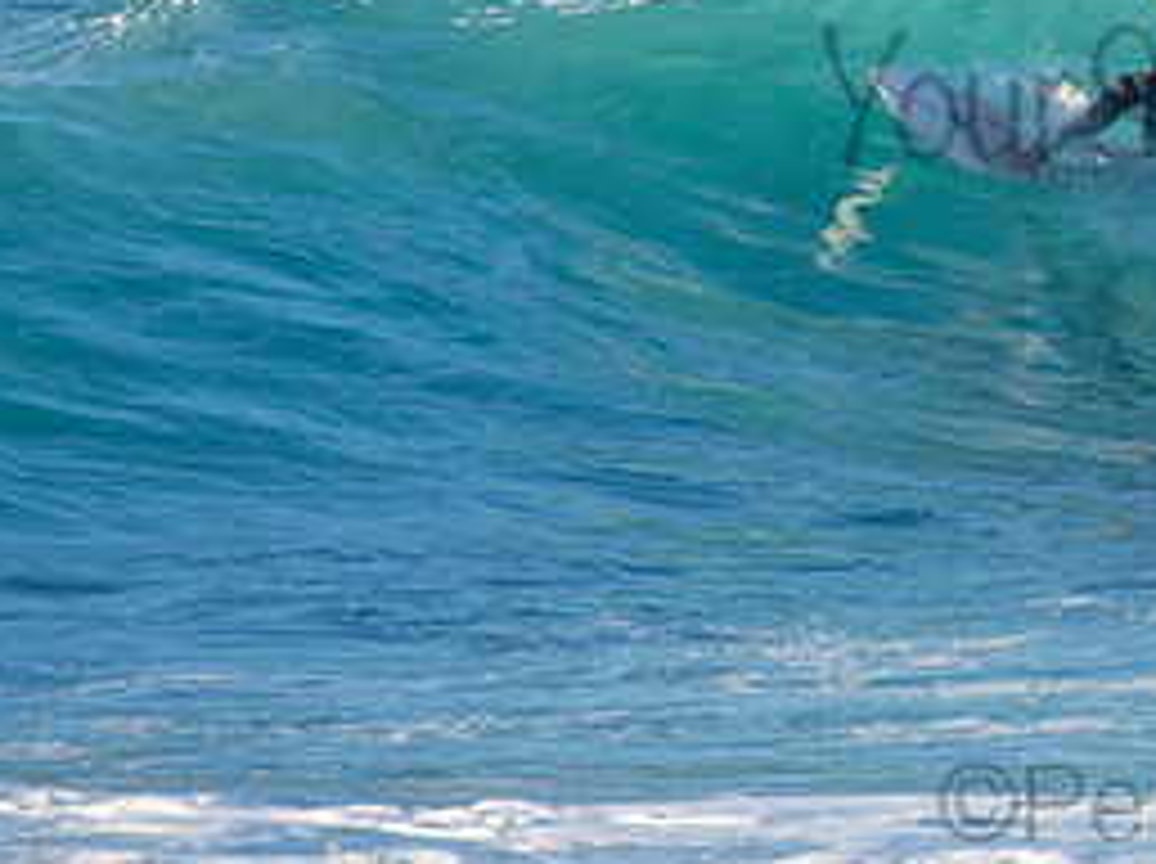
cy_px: 56
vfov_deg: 0.9
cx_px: 1286
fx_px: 54358
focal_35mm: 1630
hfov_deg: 1.2
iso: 640
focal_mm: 500
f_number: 5.6
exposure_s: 1/2000
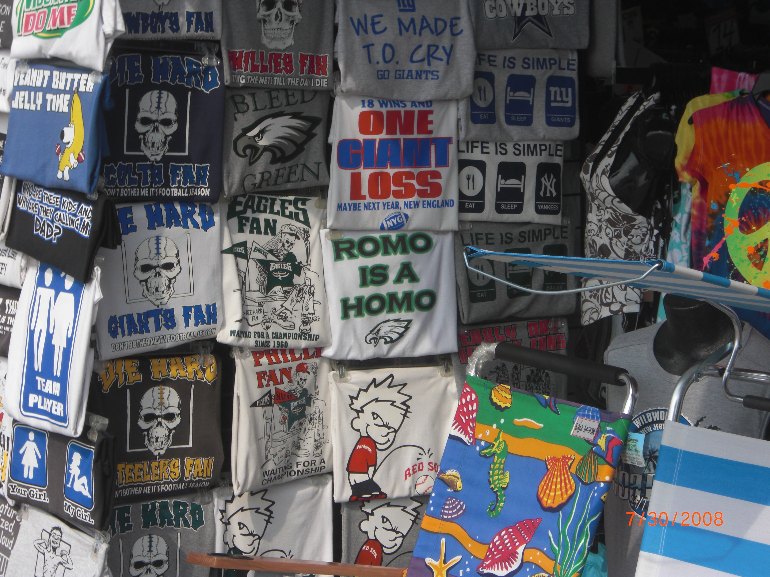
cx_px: 385
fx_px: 2402
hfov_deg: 18.2
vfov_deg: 13.7
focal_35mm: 108
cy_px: 288
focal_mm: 18.9
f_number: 5.3
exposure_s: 1/400
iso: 50
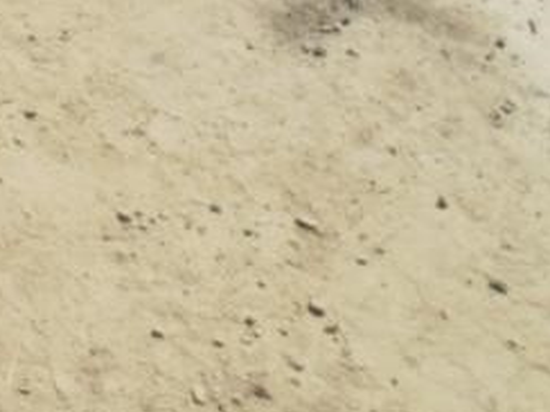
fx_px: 1303
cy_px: -122
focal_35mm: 82
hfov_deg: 20.9
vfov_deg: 17.0
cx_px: -232
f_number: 3.2
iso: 125
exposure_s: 1/1500
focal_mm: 4.5
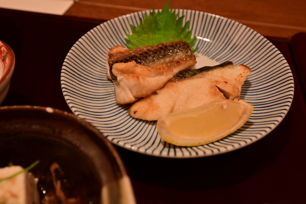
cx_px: 153
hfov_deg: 61.9
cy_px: 102
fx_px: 255
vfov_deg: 43.6
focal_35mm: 30
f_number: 6.3
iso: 640
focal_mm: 30
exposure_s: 1/5
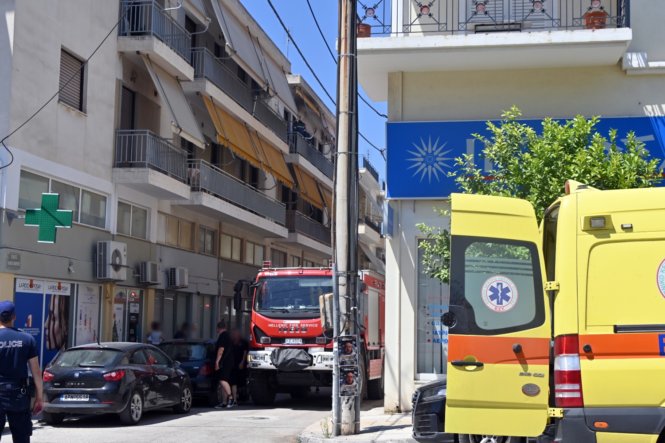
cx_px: 332
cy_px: 222
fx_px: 831
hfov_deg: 43.6
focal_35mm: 45
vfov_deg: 29.9
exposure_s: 1/320
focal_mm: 30
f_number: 9
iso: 125
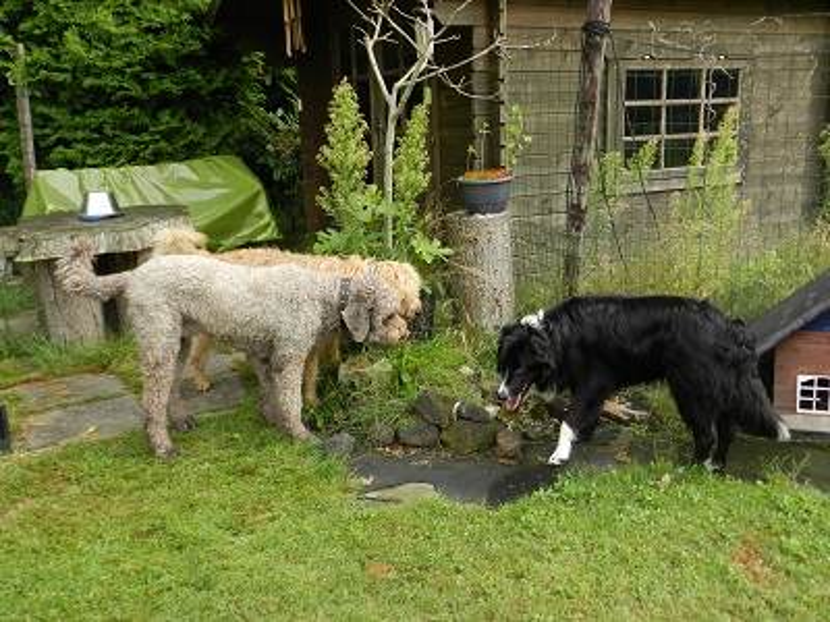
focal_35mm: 32
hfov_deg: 56.8
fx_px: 767
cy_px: 311
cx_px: 415
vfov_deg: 44.2
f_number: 3.7
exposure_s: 1/200
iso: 160
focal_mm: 5.6
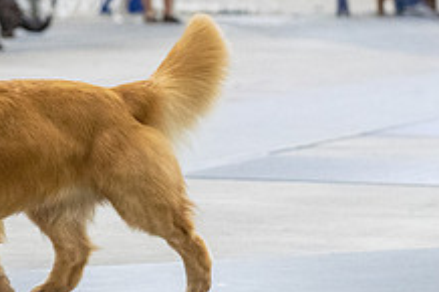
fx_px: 3972
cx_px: -49
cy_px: -4
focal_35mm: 326
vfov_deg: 4.2
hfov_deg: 6.3
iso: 6400
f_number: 3.2
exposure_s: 1/400
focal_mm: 105
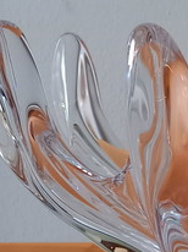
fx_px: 602
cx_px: 286
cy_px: 155
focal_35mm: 83
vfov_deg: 23.5
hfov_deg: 16.2
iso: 500
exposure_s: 1/33.3
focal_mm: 4.65
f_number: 1.8
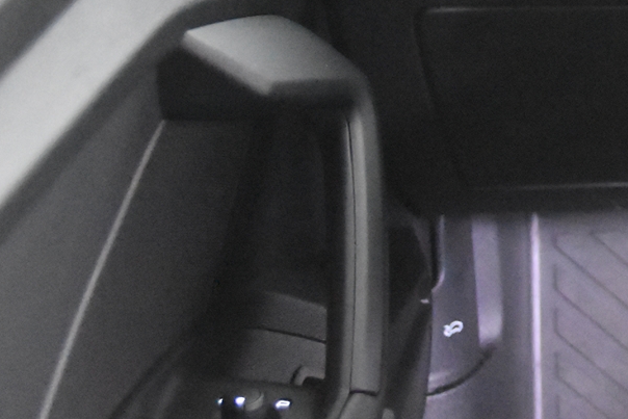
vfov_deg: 11.0
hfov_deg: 15.2
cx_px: 966
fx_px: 2163
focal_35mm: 124
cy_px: 14
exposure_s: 1/40
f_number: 3.2
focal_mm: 26
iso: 12800
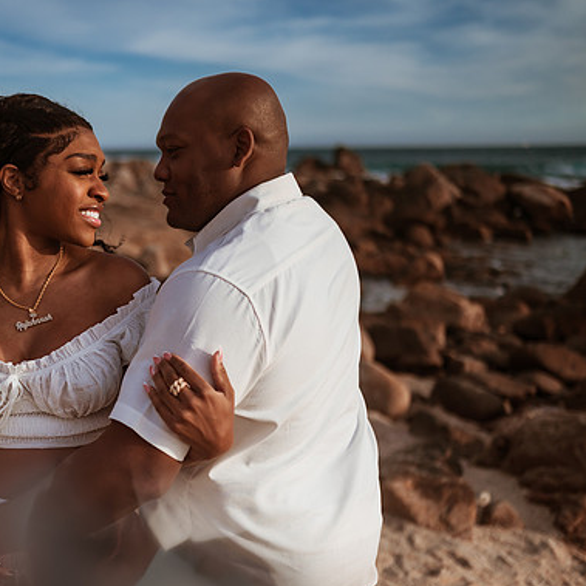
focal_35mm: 47
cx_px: 137
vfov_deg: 36.1
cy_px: 297
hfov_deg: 35.2
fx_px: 900
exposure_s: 1/8000
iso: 64
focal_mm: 35
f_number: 1.8
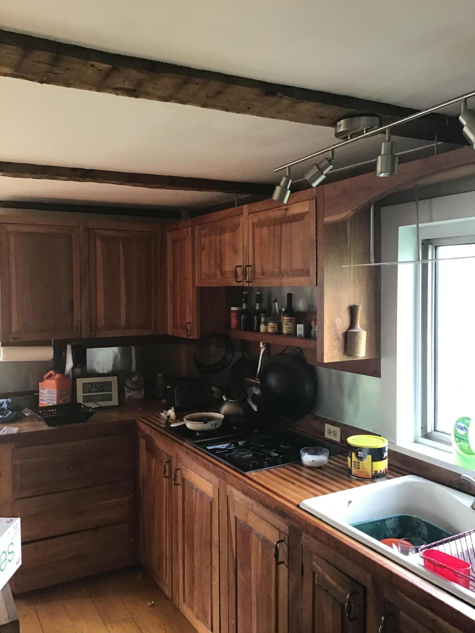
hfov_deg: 45.4
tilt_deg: -2.5
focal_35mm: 31
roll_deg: +1.0
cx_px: 238
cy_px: 316
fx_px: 567
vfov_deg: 58.4
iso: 100
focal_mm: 3.3
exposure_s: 1/30
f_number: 2.4
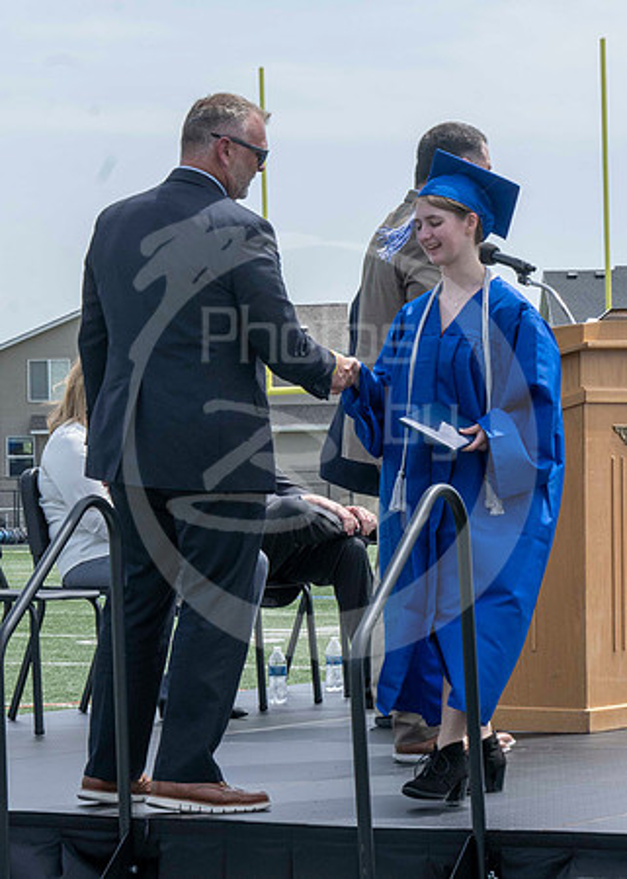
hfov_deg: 9.1
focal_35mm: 157
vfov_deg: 12.8
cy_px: 301
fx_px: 3913
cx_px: 158
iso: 200
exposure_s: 1/250
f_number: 13
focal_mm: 70
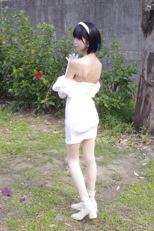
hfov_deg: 24.4
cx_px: 77
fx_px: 356
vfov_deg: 35.9
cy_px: 116
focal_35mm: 56
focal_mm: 37
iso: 2000
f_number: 4.5
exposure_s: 1/60
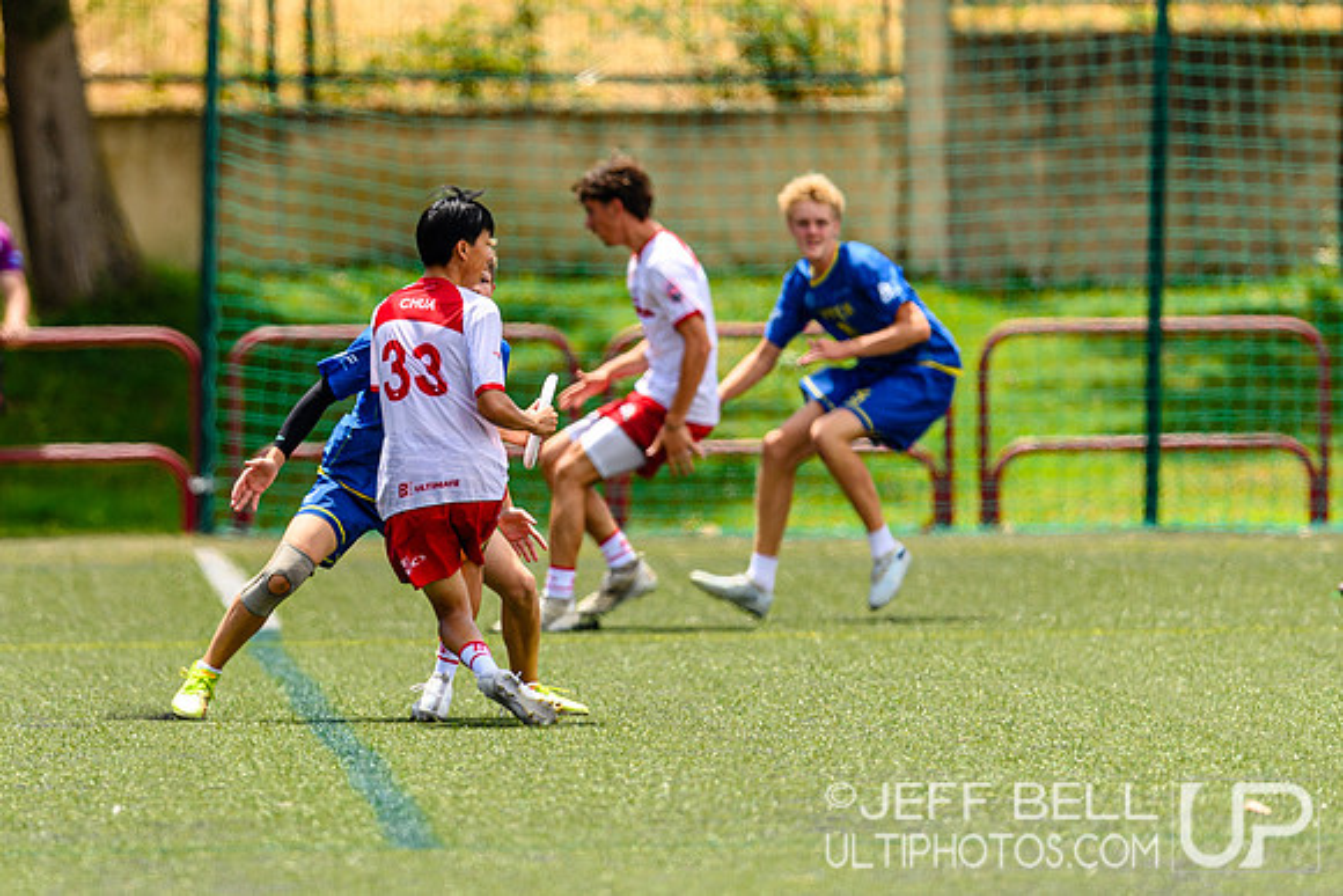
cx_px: 472
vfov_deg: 2.1
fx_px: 24635
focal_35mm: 660
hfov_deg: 3.1
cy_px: 365
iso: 100
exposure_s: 1/1250
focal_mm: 400
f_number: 3.2
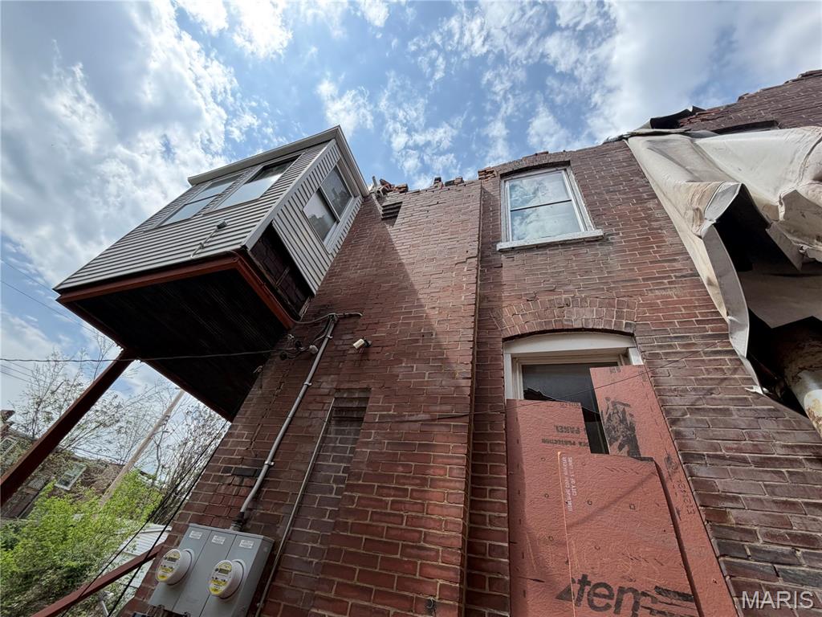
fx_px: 332
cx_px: 411
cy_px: 308
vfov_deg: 85.7
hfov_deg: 102.1
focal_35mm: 14
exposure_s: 1/701
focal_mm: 2.22
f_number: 2.2
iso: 40
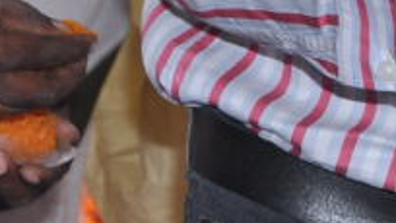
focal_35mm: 295
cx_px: -1155
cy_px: -505
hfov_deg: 6.1
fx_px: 3099
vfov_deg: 4.0
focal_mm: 24
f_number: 5
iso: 250
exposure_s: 1/125
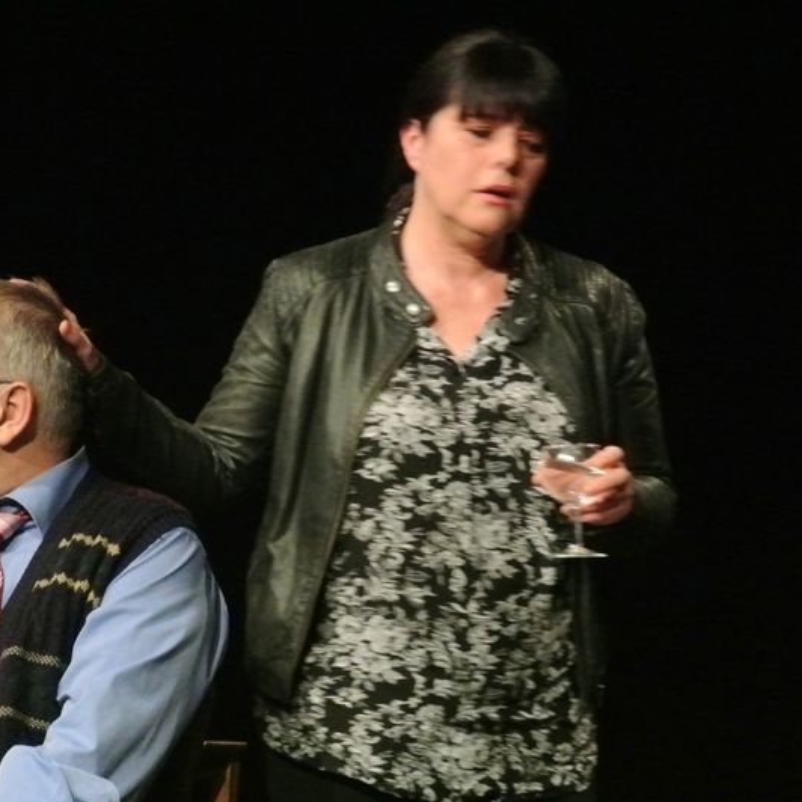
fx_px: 6238
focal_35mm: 238
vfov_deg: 7.4
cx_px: 200
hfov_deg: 7.3
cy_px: 402
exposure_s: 1/50
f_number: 11
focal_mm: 69
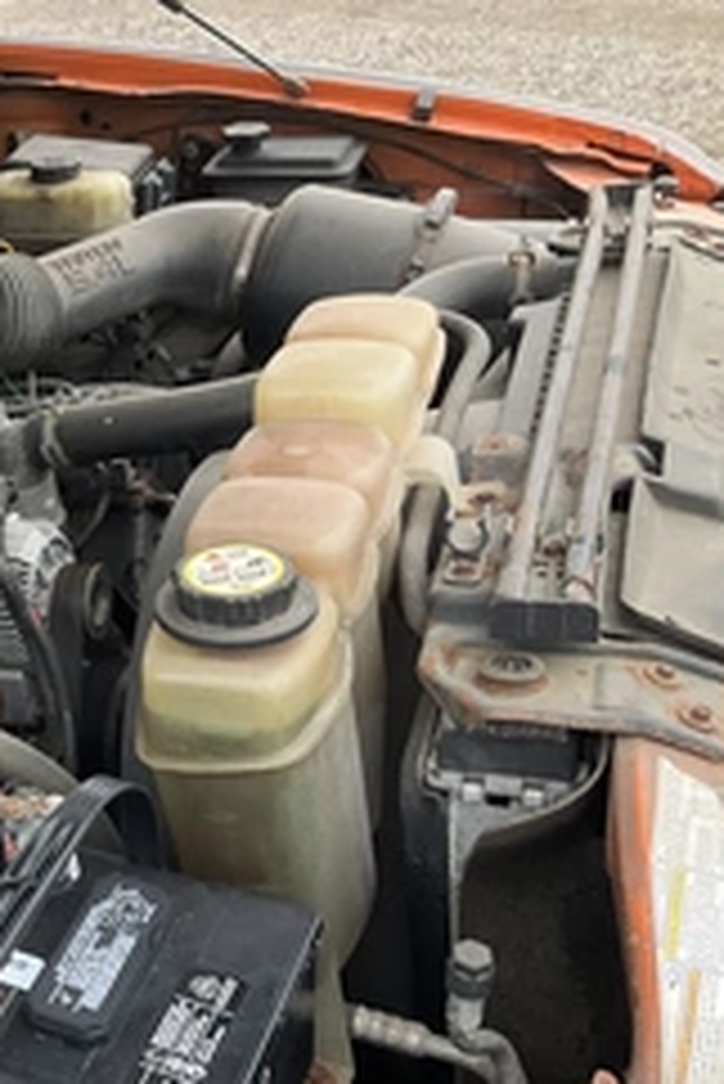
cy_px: 639
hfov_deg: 24.8
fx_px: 1506
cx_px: -112
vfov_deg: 39.4
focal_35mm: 50
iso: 32
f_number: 1.8
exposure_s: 1/149
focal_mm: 3
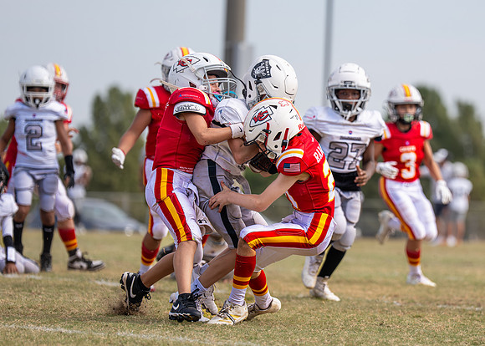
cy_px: 188
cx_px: 338
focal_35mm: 267
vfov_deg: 5.4
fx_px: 3671
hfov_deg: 7.6
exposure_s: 1/3200
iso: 160
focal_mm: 167
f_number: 2.8
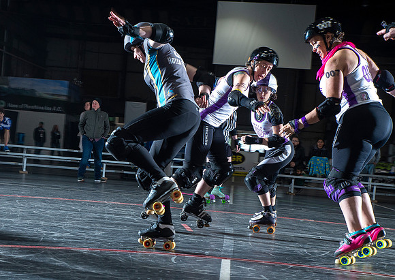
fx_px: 717
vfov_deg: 22.1
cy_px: 169
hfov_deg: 30.6
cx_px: 137
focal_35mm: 64
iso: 800
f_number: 7.1
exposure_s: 1/160
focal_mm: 50
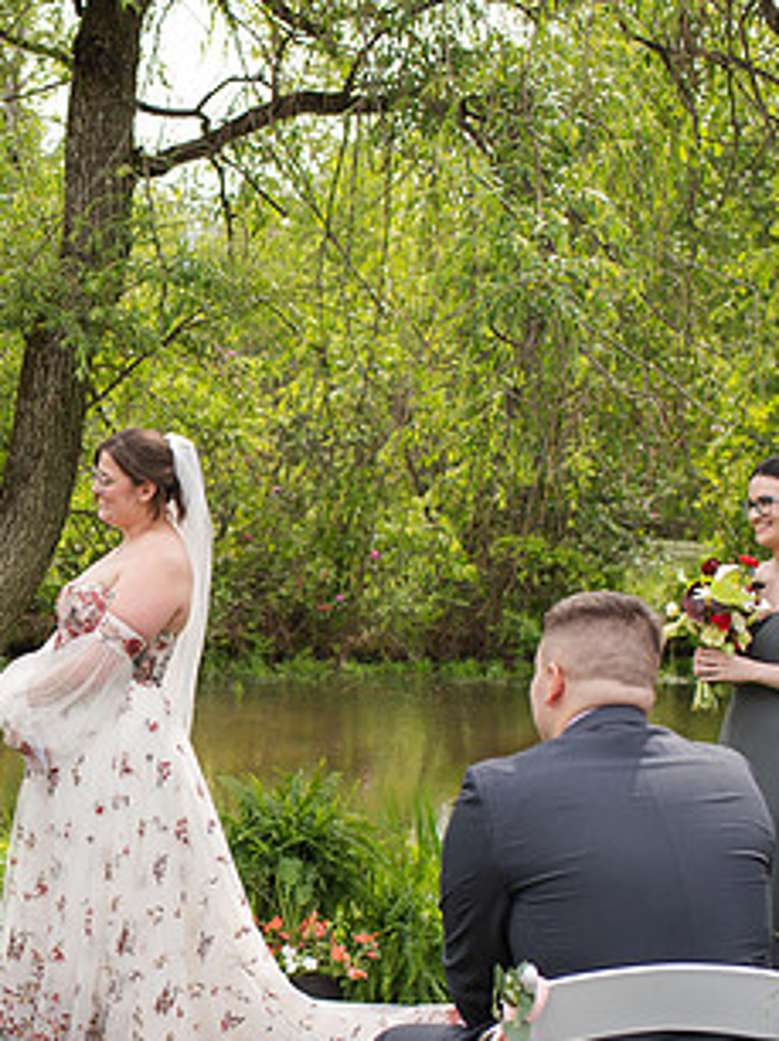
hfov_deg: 16.9
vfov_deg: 23.2
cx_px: -106
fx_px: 2524
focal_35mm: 84
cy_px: 707
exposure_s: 1/500
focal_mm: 35
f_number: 3.5
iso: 100
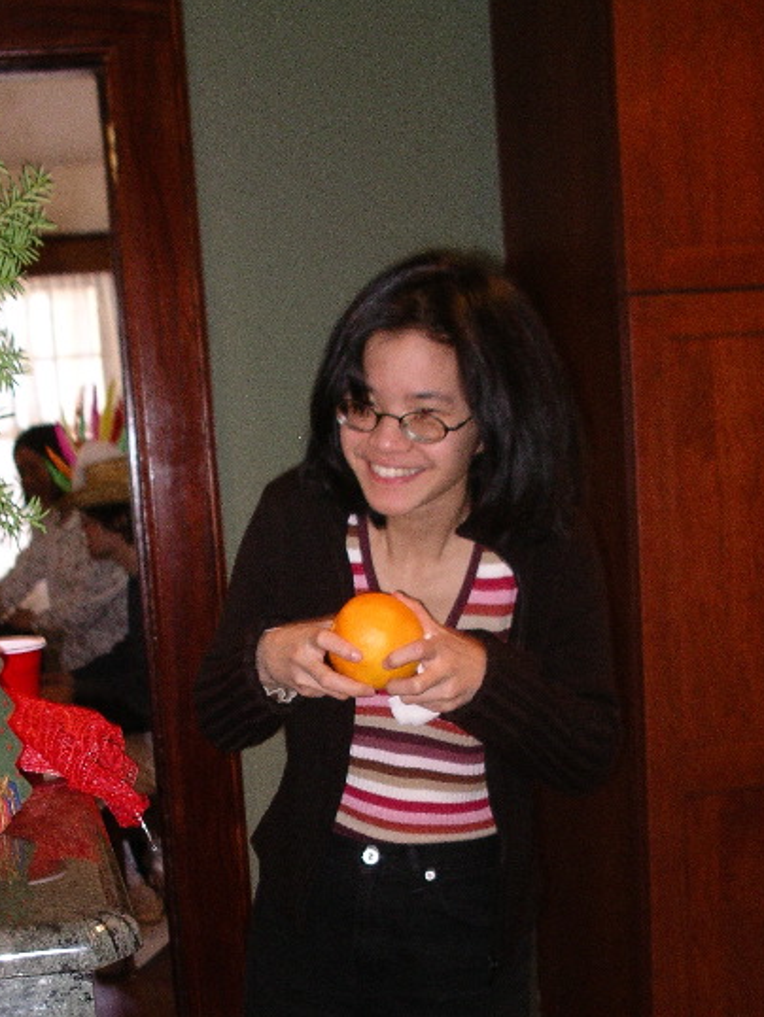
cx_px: 238
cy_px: 718
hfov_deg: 26.4
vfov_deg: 34.4
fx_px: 1617
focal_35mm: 55
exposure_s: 1/40
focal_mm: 7.8
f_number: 2.8
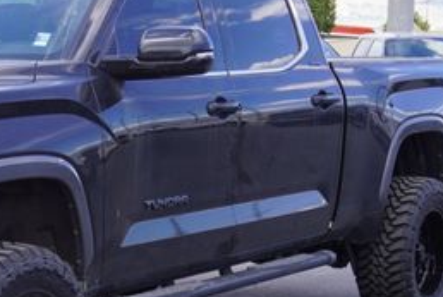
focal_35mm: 115
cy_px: 220
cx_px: -12
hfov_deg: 17.3
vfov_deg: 11.9
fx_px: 1421
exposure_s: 1/80
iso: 100
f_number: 7.1
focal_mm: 31
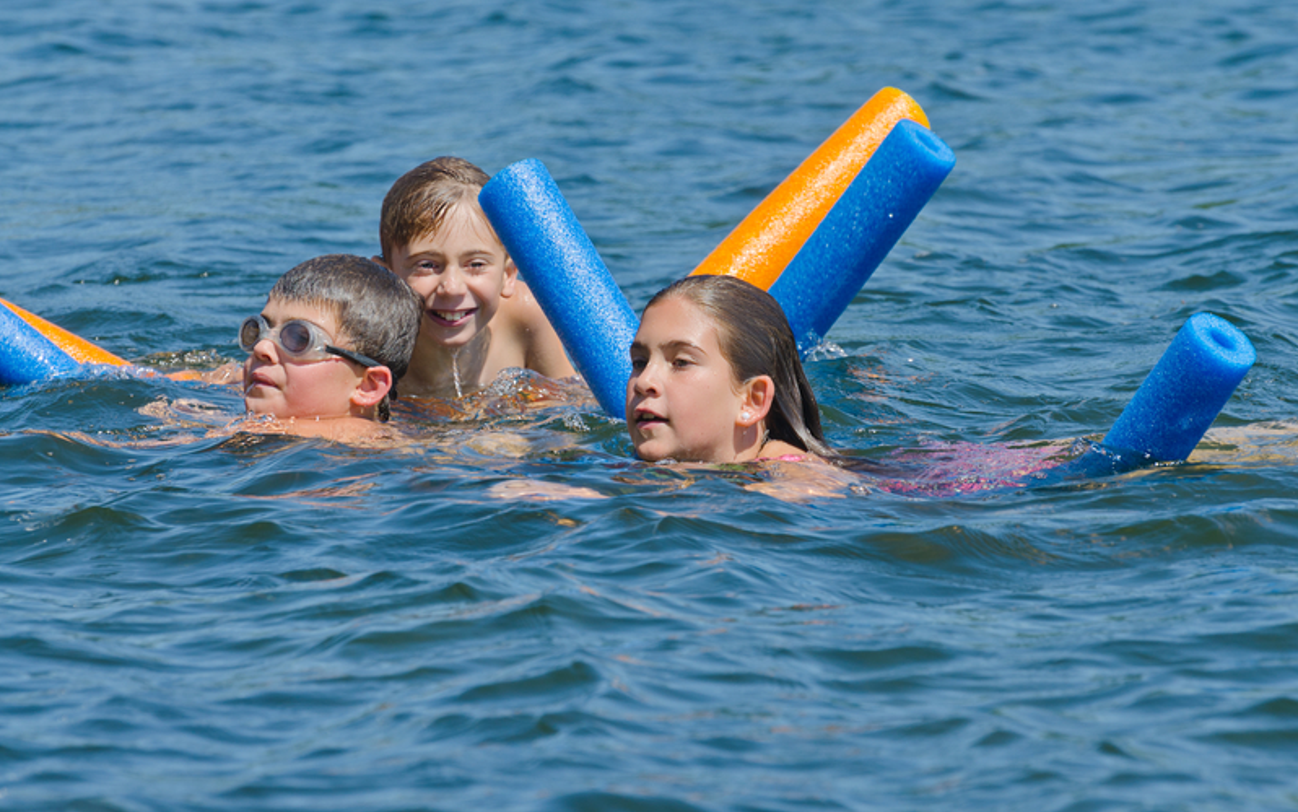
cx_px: 649
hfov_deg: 6.9
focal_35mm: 306
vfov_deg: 4.3
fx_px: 10826
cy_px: 413
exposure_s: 1/250
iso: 100
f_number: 9
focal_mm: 200
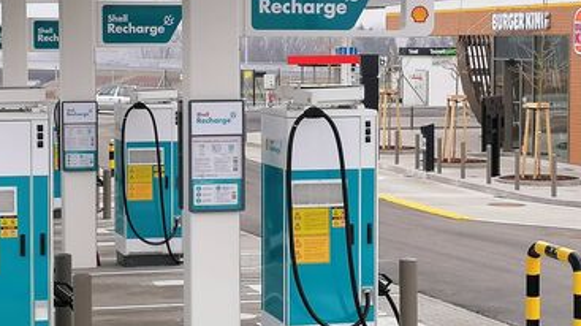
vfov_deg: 11.9
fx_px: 1571
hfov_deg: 21.0
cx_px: 260
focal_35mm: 102
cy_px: 157
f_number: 1.8
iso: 50
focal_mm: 5.3
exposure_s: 1/323
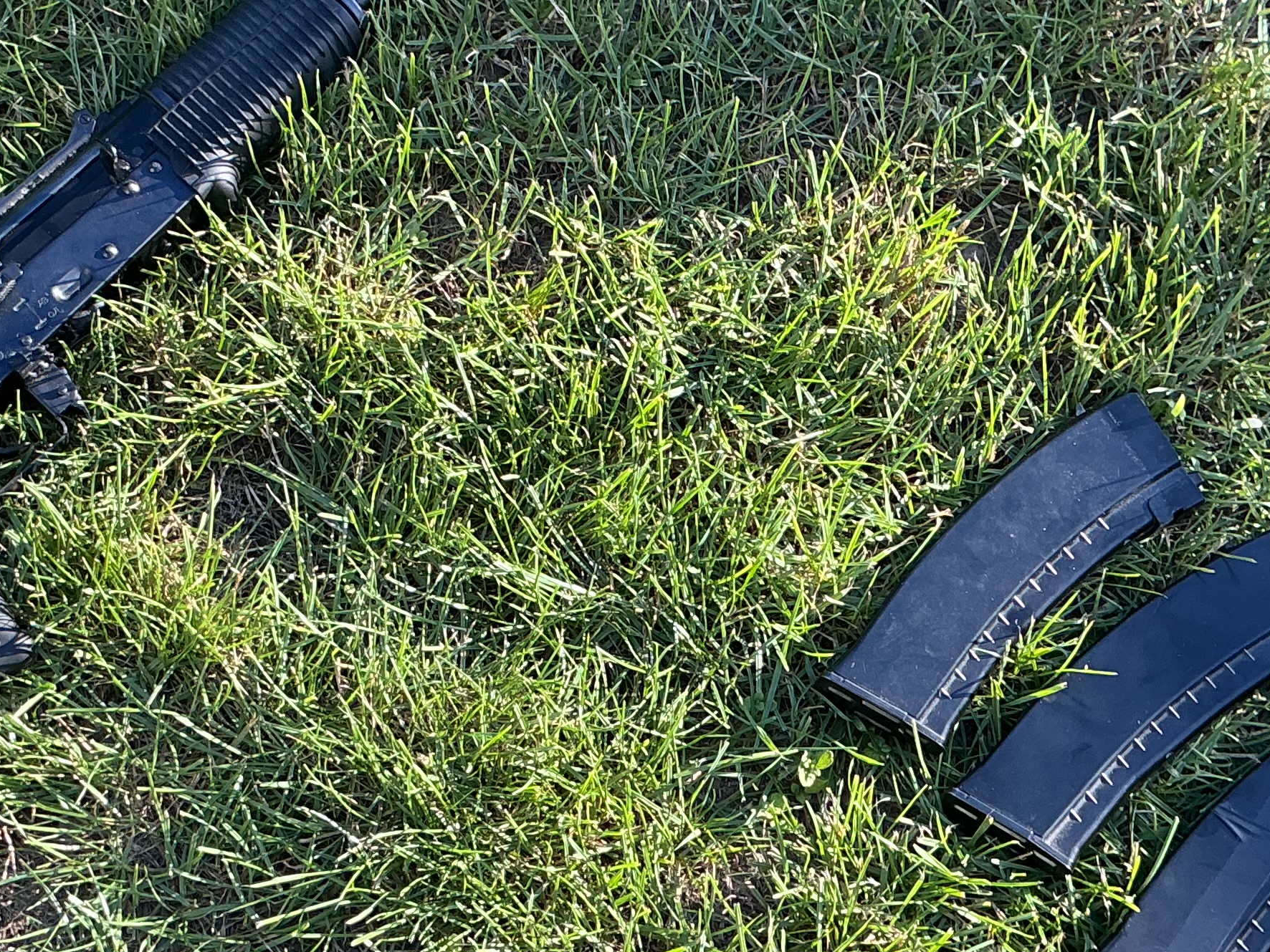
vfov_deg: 22.2
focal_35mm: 66
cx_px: 570
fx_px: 2421
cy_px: 607
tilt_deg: -72.6
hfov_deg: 29.4
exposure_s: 1/208
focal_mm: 3
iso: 20
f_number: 1.8
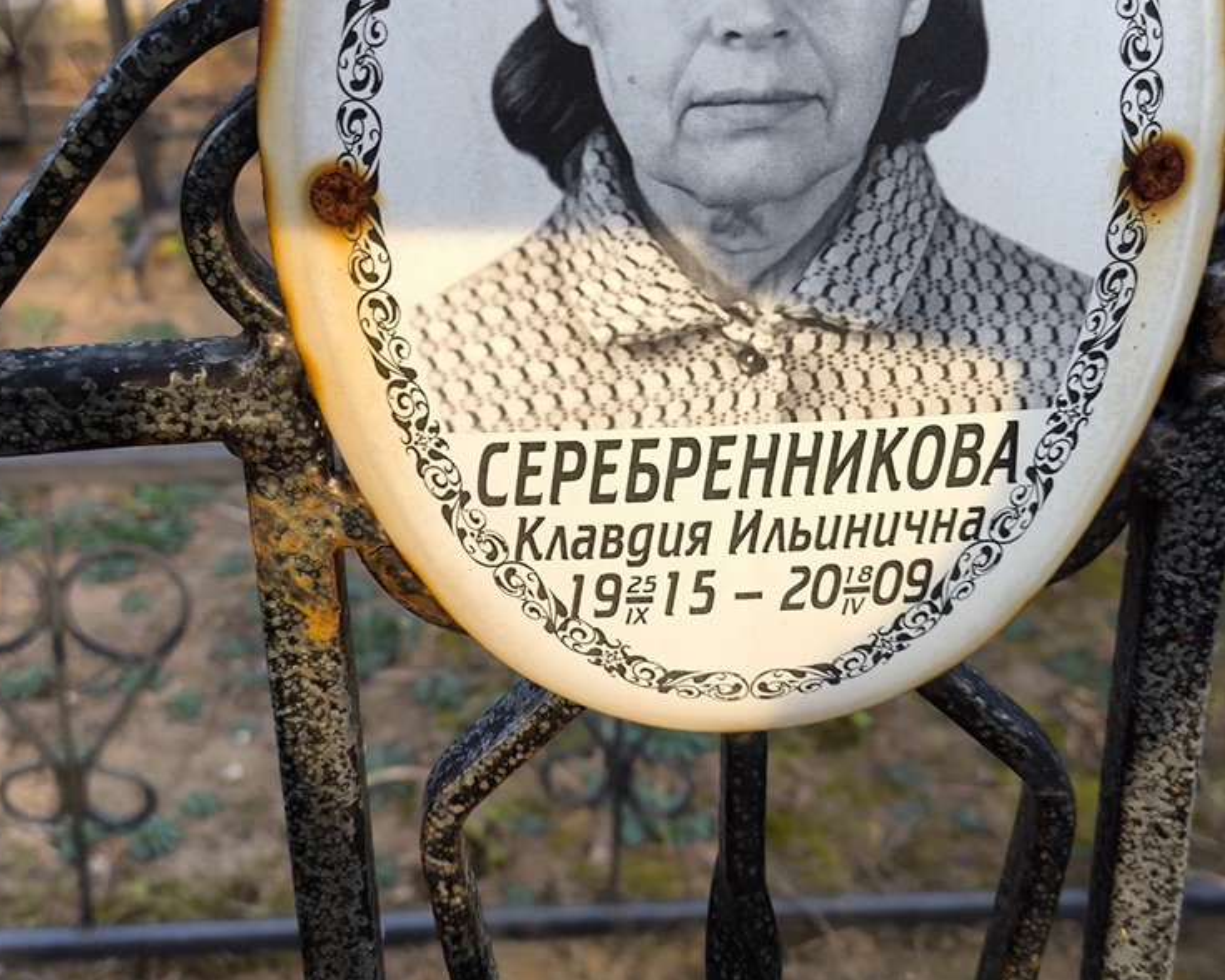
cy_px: 486
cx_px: 640
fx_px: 1922
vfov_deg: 28.6
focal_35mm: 53
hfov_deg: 35.3
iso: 50
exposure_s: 1/179
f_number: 1.7
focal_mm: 4.71
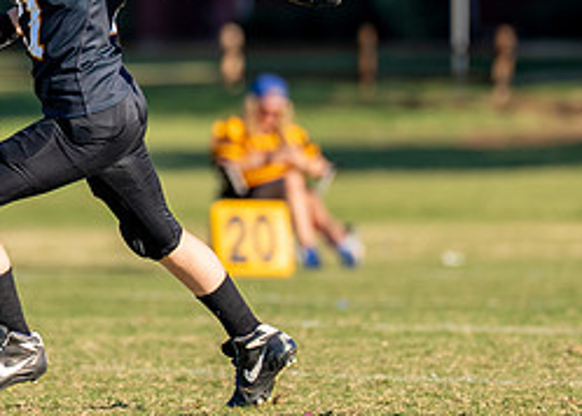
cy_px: 58
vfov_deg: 2.0
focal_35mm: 734
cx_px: -19
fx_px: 12136
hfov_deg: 2.7
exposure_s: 1/2500
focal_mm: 200
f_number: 2.8
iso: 160
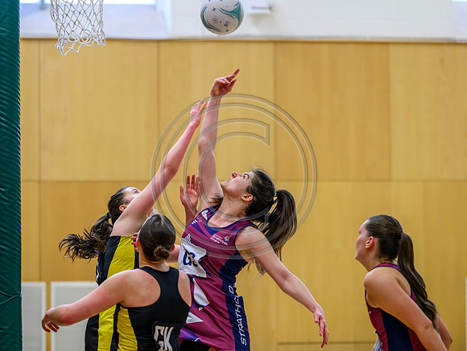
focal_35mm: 144
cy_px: 175
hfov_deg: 13.7
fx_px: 1948
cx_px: 203
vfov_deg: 10.3
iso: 4000
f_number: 3.2
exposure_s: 1/800
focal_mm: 130
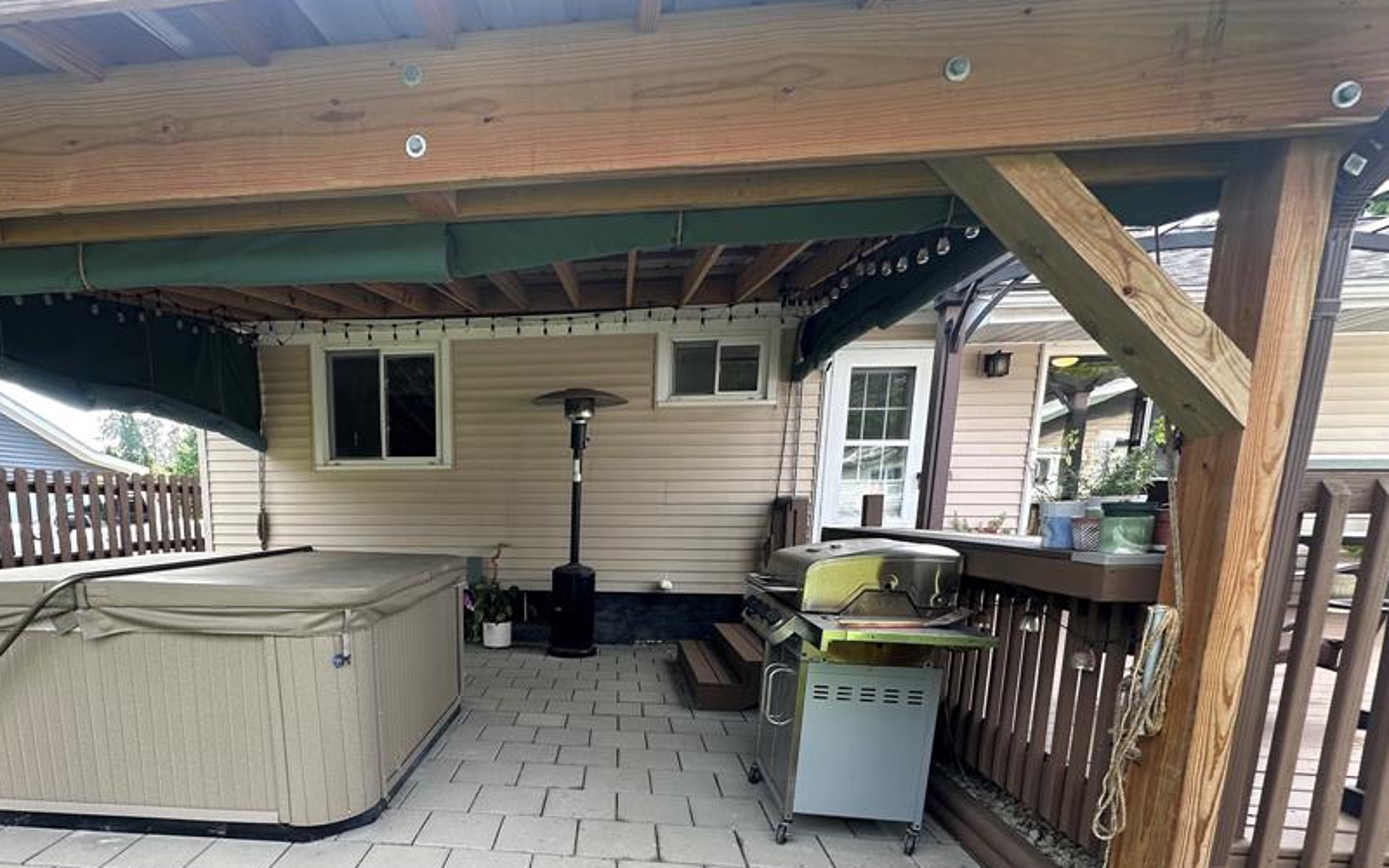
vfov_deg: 59.2
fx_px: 719
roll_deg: -0.7
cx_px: 517
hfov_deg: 86.2
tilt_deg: -9.3
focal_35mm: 19
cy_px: 641
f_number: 2.2
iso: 40
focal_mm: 2.22
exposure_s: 1/172
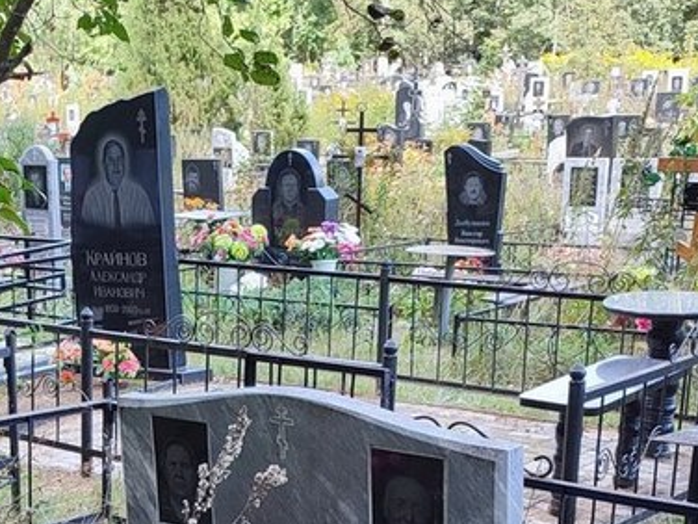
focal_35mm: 68
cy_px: 569
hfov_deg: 27.5
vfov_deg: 20.6
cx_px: 63
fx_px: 1371
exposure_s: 1/100
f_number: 1.9
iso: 77
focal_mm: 6.04
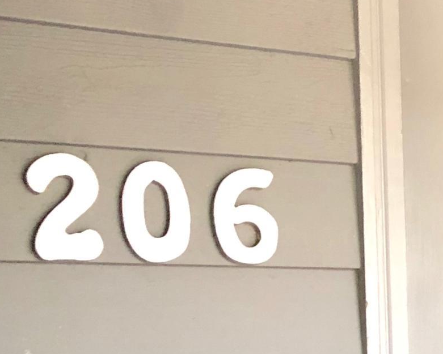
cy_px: 378
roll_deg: +1.5
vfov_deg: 14.4
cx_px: 800
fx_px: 1377
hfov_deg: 15.6
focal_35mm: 105
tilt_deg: -2.0
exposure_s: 1/9
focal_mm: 3.99
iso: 100
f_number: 1.8
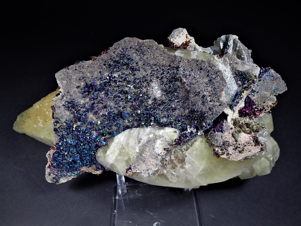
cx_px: 150
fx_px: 261
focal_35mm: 30
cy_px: 113
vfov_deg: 46.8
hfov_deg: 60.0
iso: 200
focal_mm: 5.5
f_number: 2.3
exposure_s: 1/60
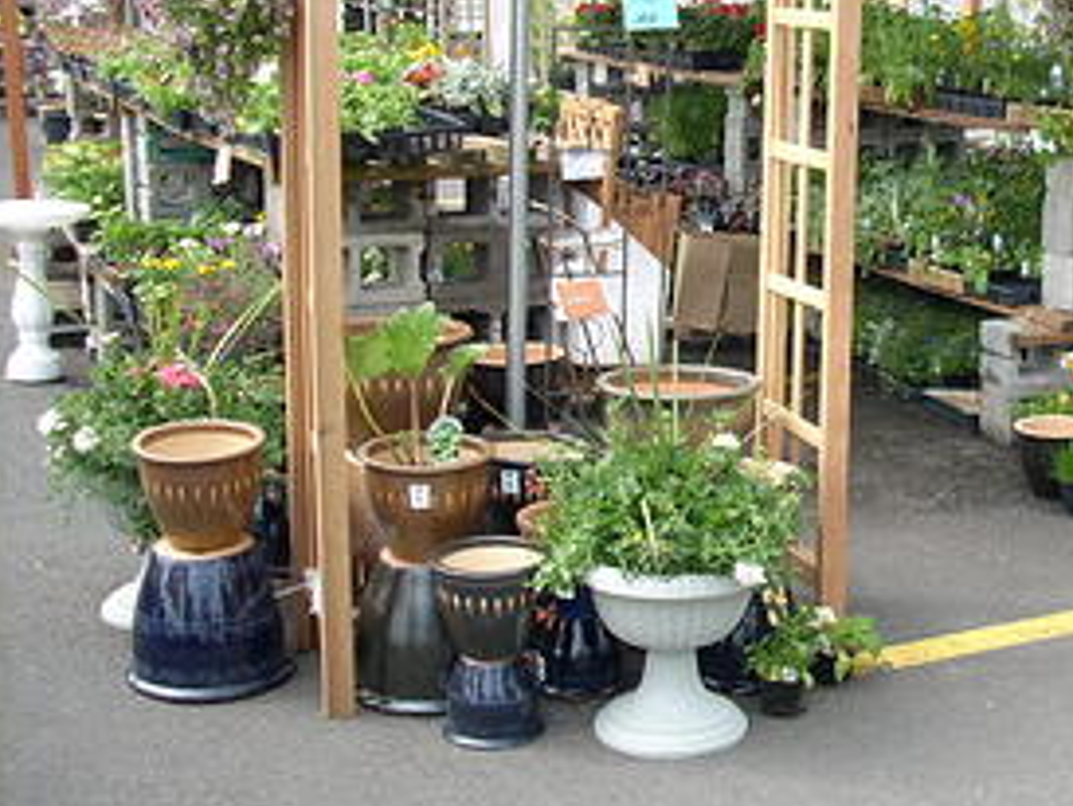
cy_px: 301
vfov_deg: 23.3
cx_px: 899
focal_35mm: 63
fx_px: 1955
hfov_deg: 29.8
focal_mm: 6.2
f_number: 2.8
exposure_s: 1/185
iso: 64
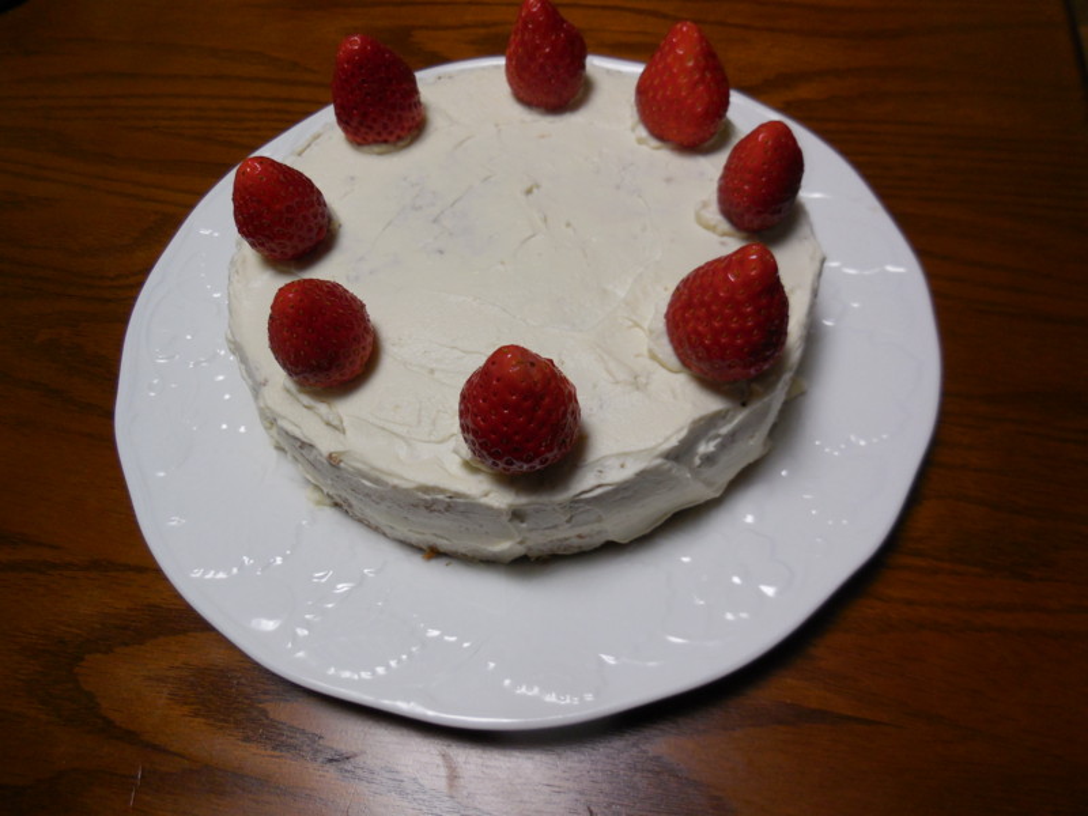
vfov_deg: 54.9
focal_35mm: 25
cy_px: 408
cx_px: 544
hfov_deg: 69.4
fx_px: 786
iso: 250
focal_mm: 4.5
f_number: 3.1
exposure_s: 1/30
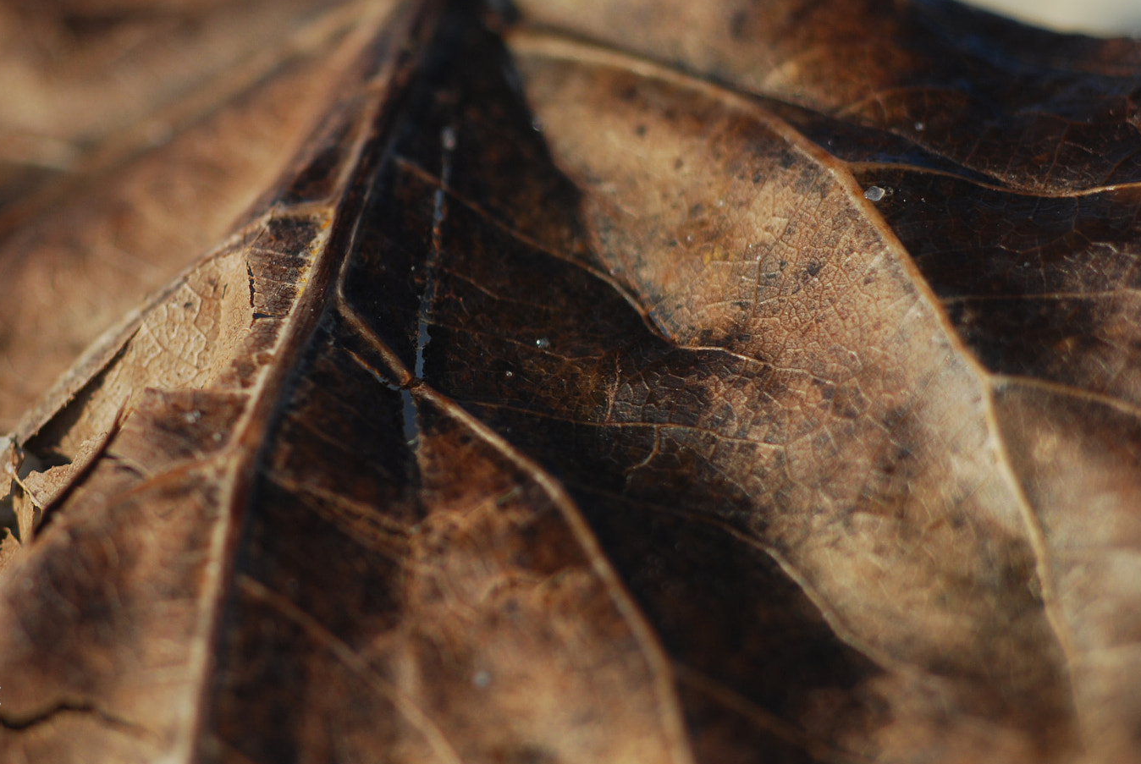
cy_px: 363
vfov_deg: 7.7
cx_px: 468
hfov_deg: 11.5
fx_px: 5650
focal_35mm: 178
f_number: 4.5
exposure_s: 1/640
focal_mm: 100
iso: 200
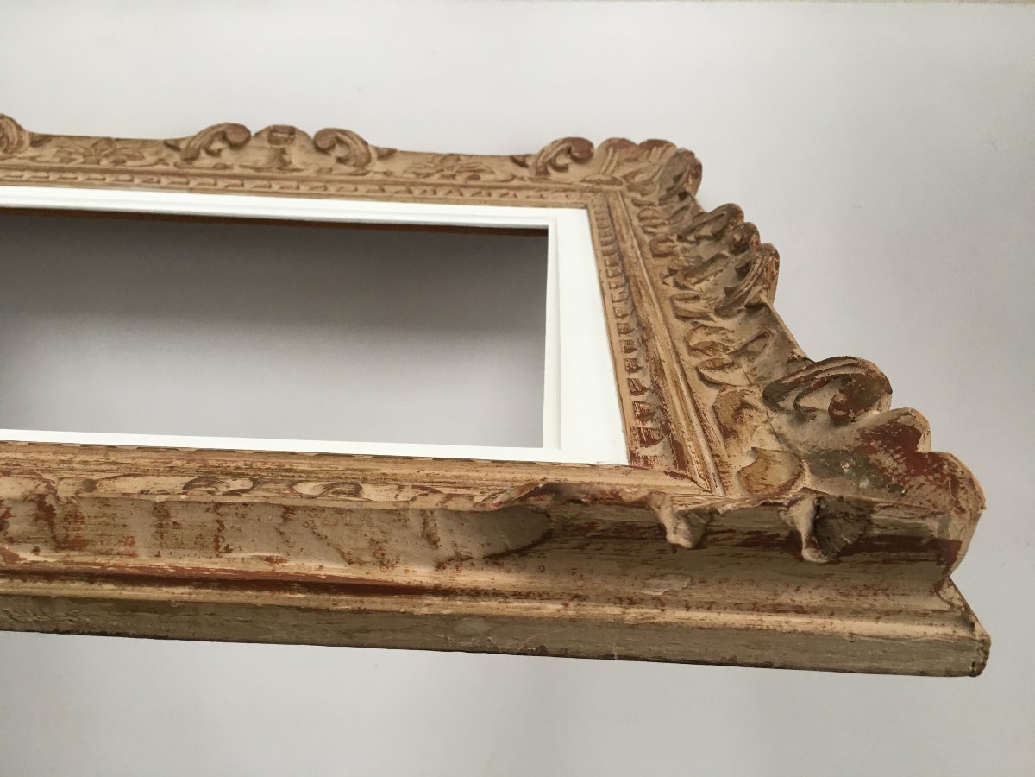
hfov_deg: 61.7
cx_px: 518
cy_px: 388
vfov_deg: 48.2
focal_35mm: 29
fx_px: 867
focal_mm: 4.15
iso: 50
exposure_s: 1/33
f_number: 2.2
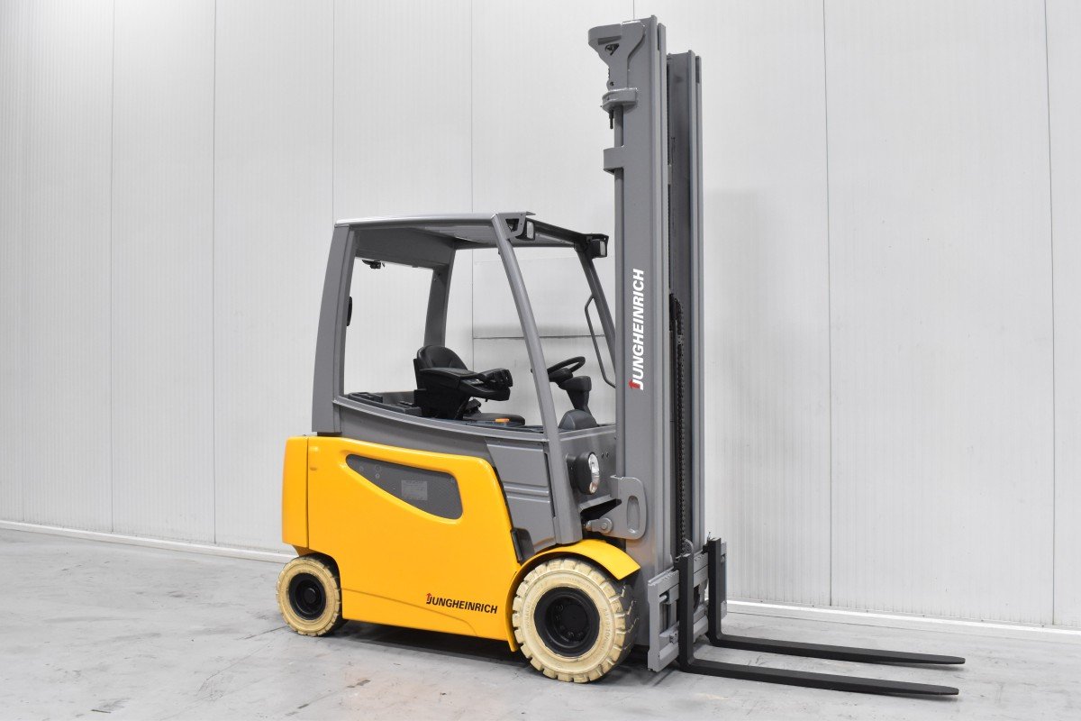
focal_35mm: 33
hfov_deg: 57.2
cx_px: 540
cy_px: 360
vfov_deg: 40.0
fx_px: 991
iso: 1600
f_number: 8
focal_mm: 22
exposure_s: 1/20
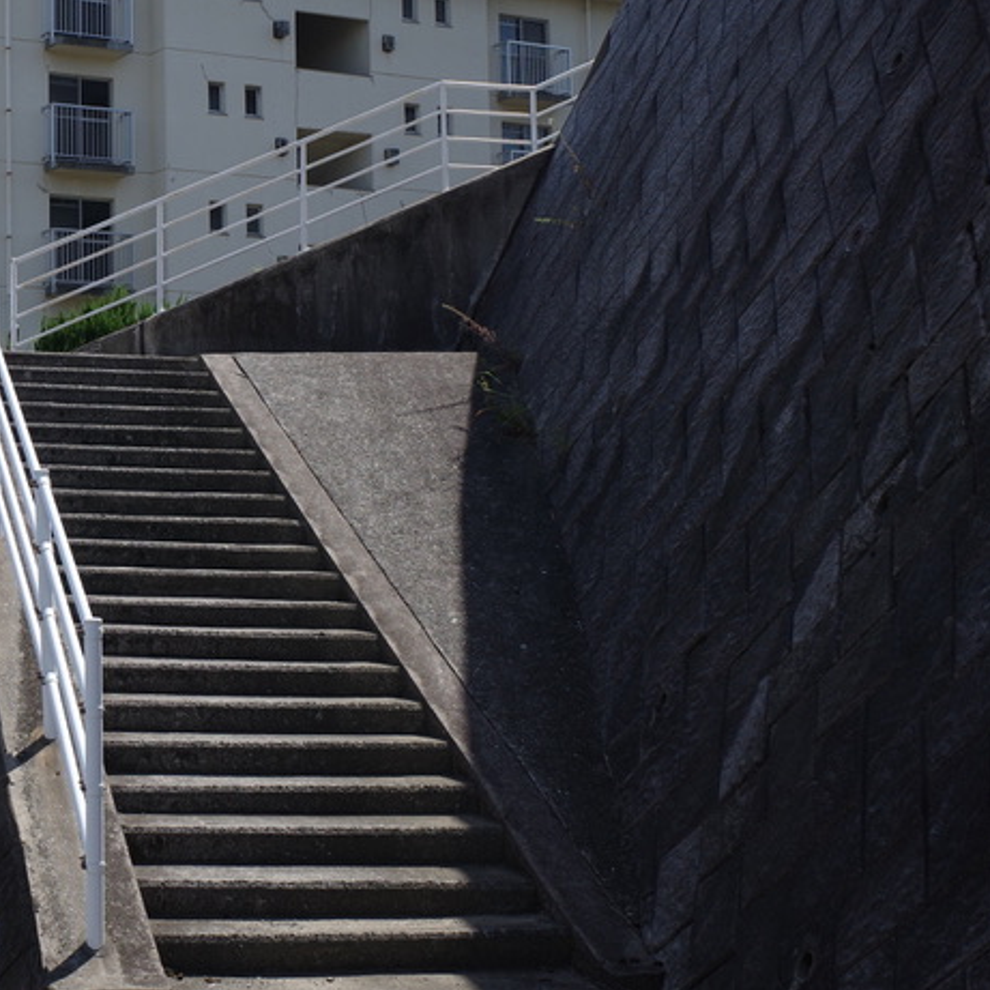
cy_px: 397
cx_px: -152
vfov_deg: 30.5
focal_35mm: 56
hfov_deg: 27.4
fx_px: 1812
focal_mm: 18.3
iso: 200
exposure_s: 1/640
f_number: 5.6
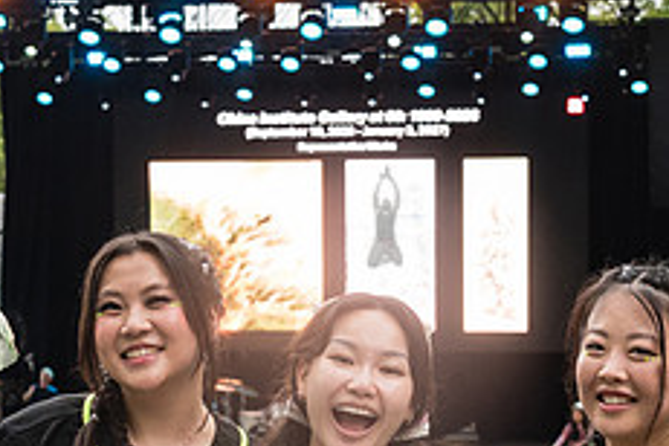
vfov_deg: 10.9
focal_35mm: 125
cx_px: 358
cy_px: 455
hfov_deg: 16.4
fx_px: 2323
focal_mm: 41
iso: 1250
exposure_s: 1/160
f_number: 4.5
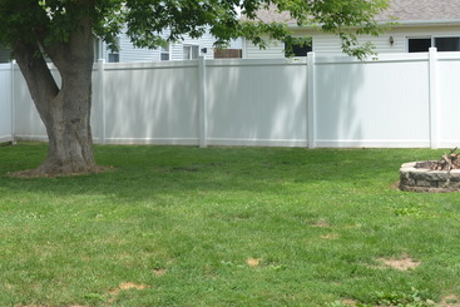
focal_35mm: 68
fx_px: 869
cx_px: 189
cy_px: 47
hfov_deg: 29.6
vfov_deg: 19.8
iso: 100
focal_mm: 26
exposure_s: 1/160
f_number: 6.3
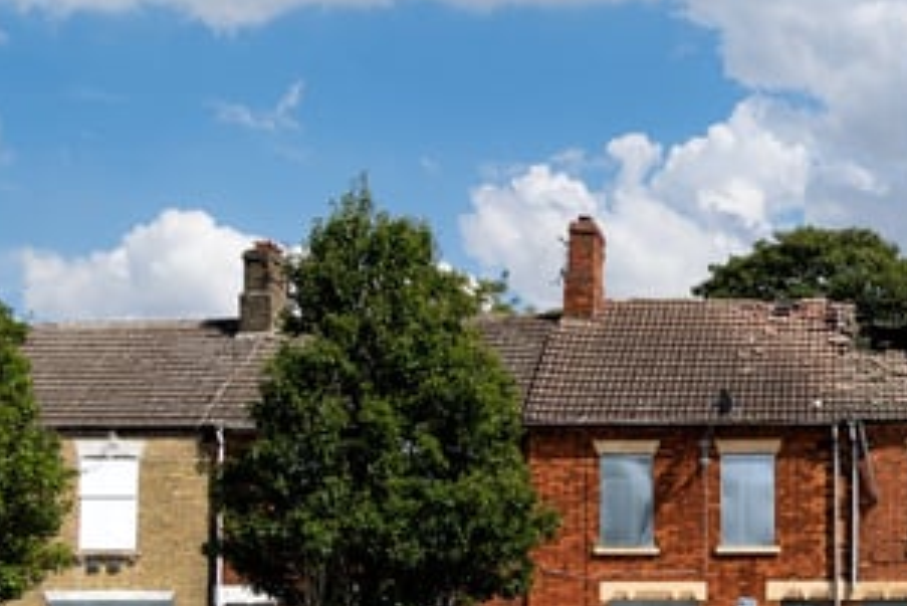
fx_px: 2023
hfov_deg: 24.6
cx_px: 805
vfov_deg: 17.0
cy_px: 333
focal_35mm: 80
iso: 100
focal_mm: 21
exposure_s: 1/1000
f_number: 5
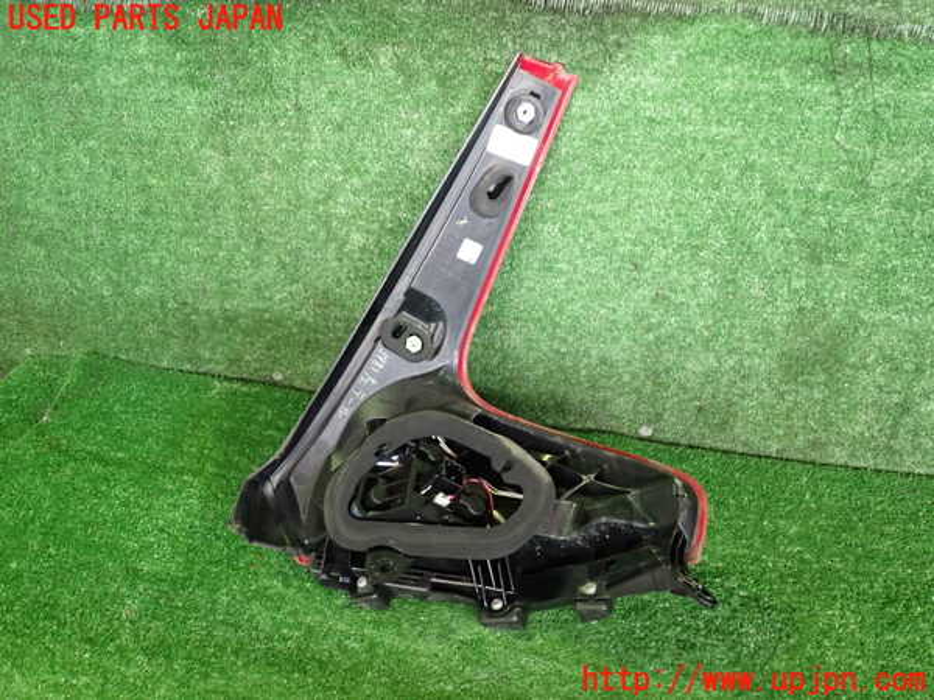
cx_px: 467
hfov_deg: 60.0
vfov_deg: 46.8
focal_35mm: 30
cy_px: 350
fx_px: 809
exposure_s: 1/30
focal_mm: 5.4
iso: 500
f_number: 2.3
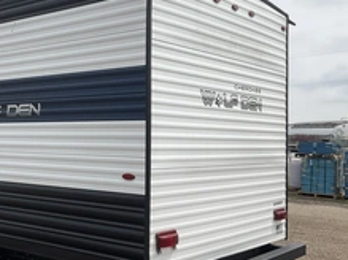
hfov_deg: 35.1
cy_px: 130
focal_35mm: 53
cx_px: 72
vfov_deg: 27.5
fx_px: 533
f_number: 1.8
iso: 25
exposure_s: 1/2959
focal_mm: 3
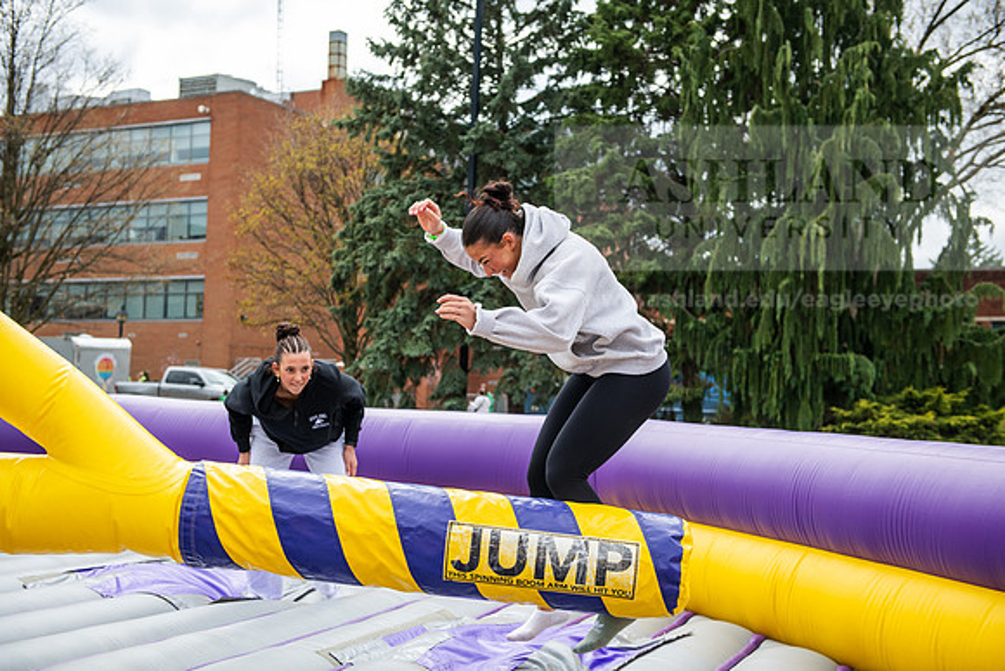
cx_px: 502
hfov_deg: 41.1
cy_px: 336
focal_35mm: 48
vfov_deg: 28.1
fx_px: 1340
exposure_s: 1/1000
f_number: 3.5
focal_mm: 48
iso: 160
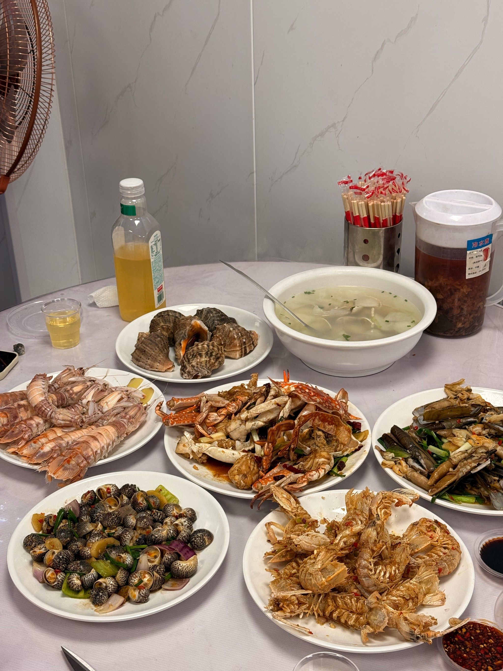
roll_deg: +1.0
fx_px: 930
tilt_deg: -27.5
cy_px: 336
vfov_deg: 39.7
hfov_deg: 30.3
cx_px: 252
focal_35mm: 48
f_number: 1.78
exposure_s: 1/100
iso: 80
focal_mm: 6.76
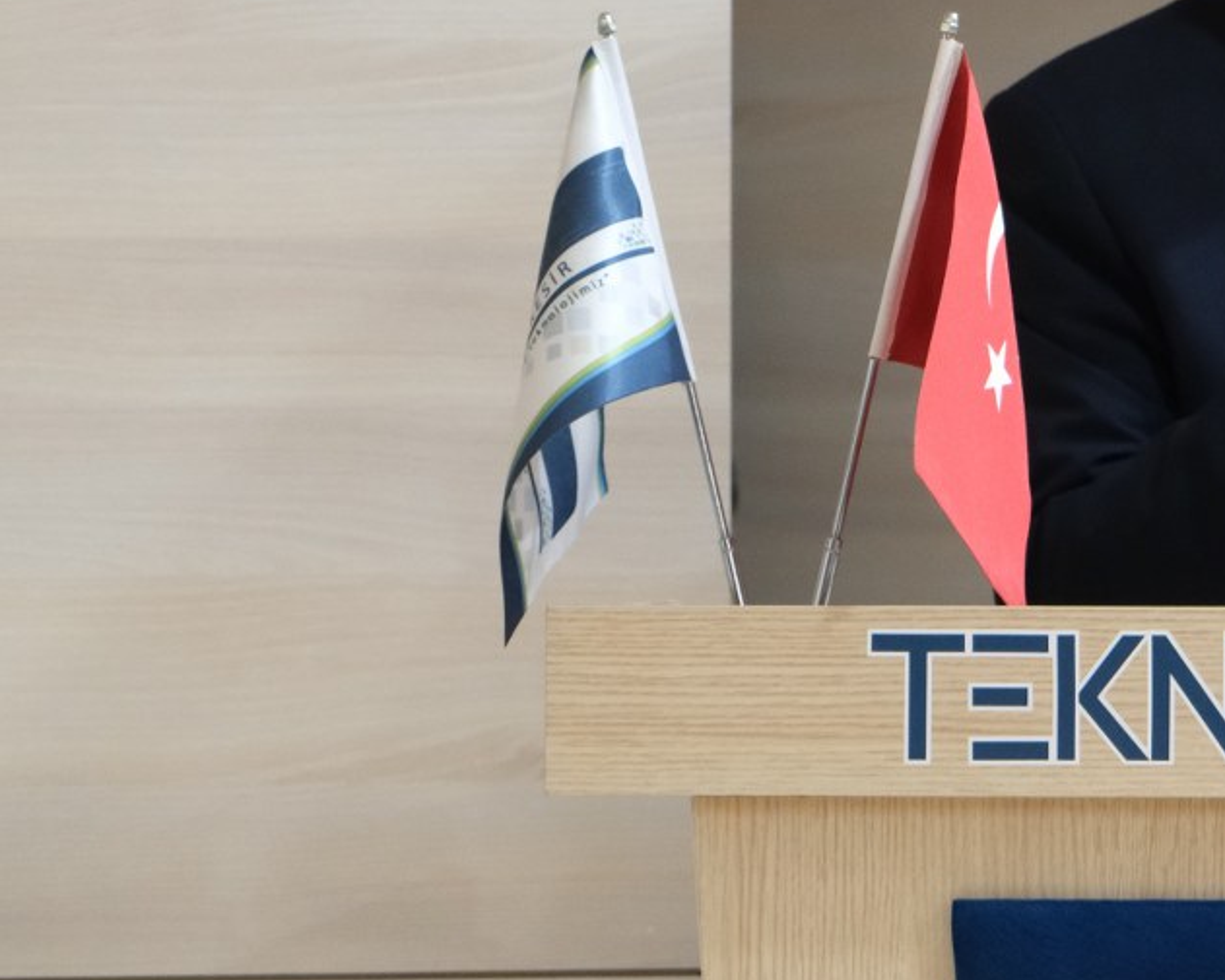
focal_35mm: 250
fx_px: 9065
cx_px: 1332
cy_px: 114
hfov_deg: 7.7
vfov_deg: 6.2
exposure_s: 1/75
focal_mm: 69.8
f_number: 4.5
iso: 3200
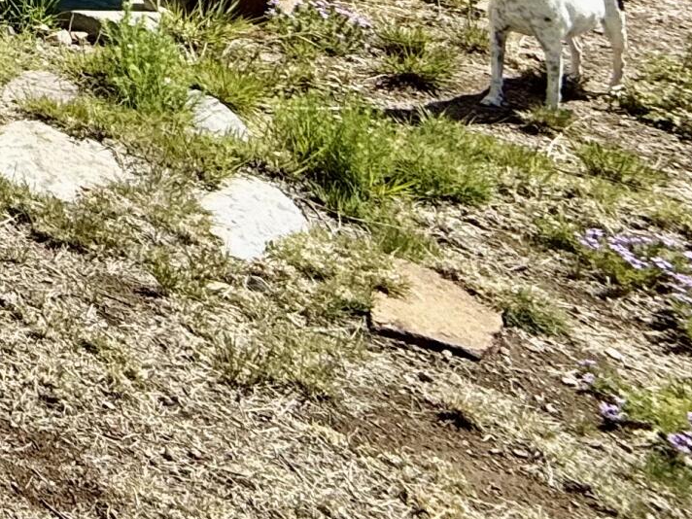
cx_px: -720
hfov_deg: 18.7
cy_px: -357
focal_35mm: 59
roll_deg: -1.3
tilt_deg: -0.9
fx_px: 1179
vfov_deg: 19.8
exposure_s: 1/1464
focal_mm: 2.22
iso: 50
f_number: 2.2
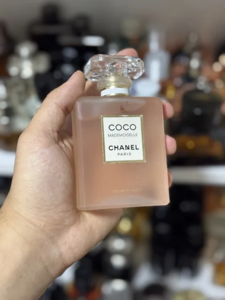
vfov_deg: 39.6
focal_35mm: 48
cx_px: 112
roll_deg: +1.0
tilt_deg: -42.6
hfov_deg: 30.3
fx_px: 416
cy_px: 150
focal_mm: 6.76
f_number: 1.78
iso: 250
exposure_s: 1/50
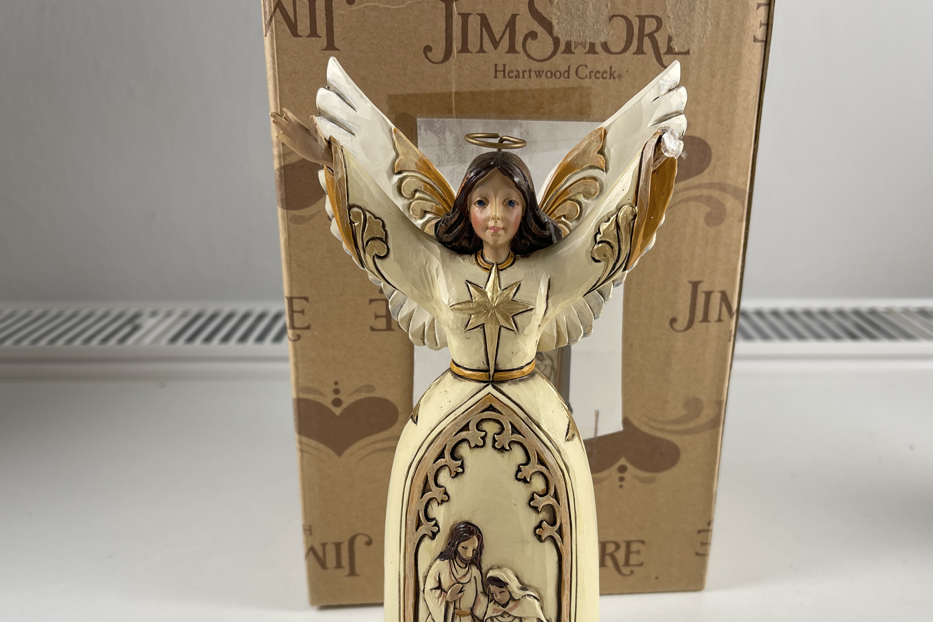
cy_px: 389
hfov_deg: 60.3
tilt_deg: -22.8
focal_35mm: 31
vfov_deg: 42.0
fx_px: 803
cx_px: 466
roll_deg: +0.6
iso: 32
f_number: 1.6
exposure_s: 1/100
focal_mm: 5.1
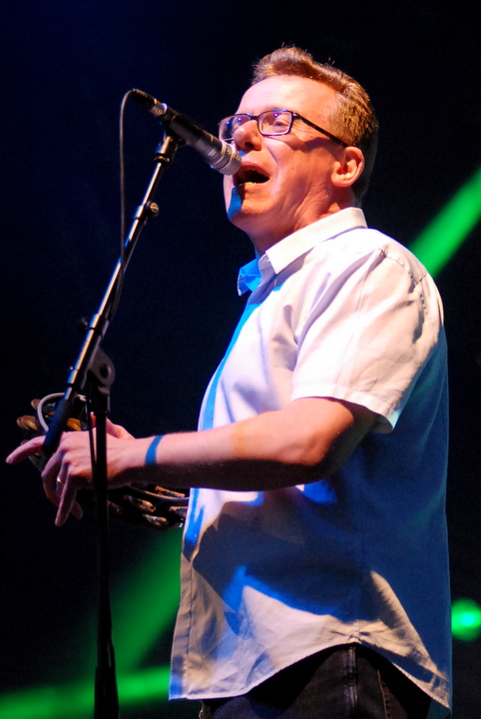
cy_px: 360
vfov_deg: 12.4
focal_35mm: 165
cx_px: 240
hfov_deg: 8.3
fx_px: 3297
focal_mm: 110
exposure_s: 1/320
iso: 1600
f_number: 2.8
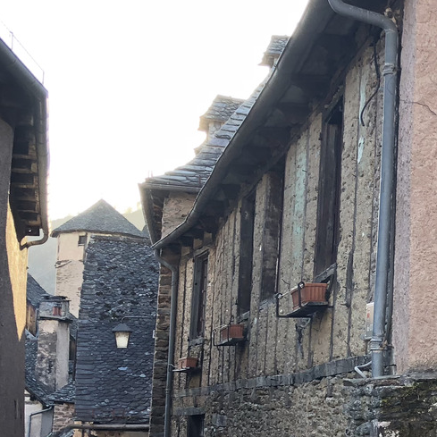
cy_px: 298
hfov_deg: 20.3
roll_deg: -0.6
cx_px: 492
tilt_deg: +7.7
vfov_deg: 21.3
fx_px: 1157
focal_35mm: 81
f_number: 1.8
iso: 25
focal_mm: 4
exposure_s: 1/120
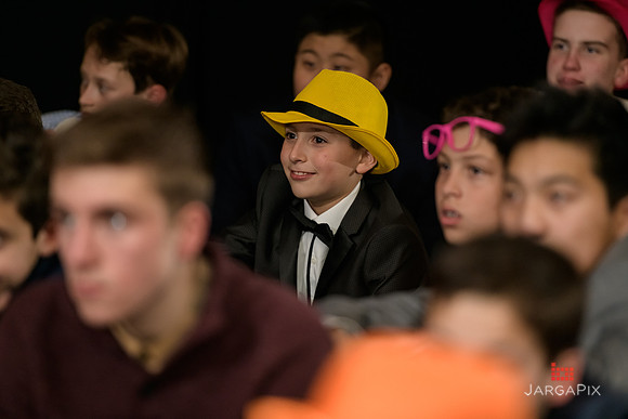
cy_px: 210
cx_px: 314
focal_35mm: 200
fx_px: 3490
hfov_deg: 10.3
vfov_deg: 6.9
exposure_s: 1/125
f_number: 3.2
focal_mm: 200
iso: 1600
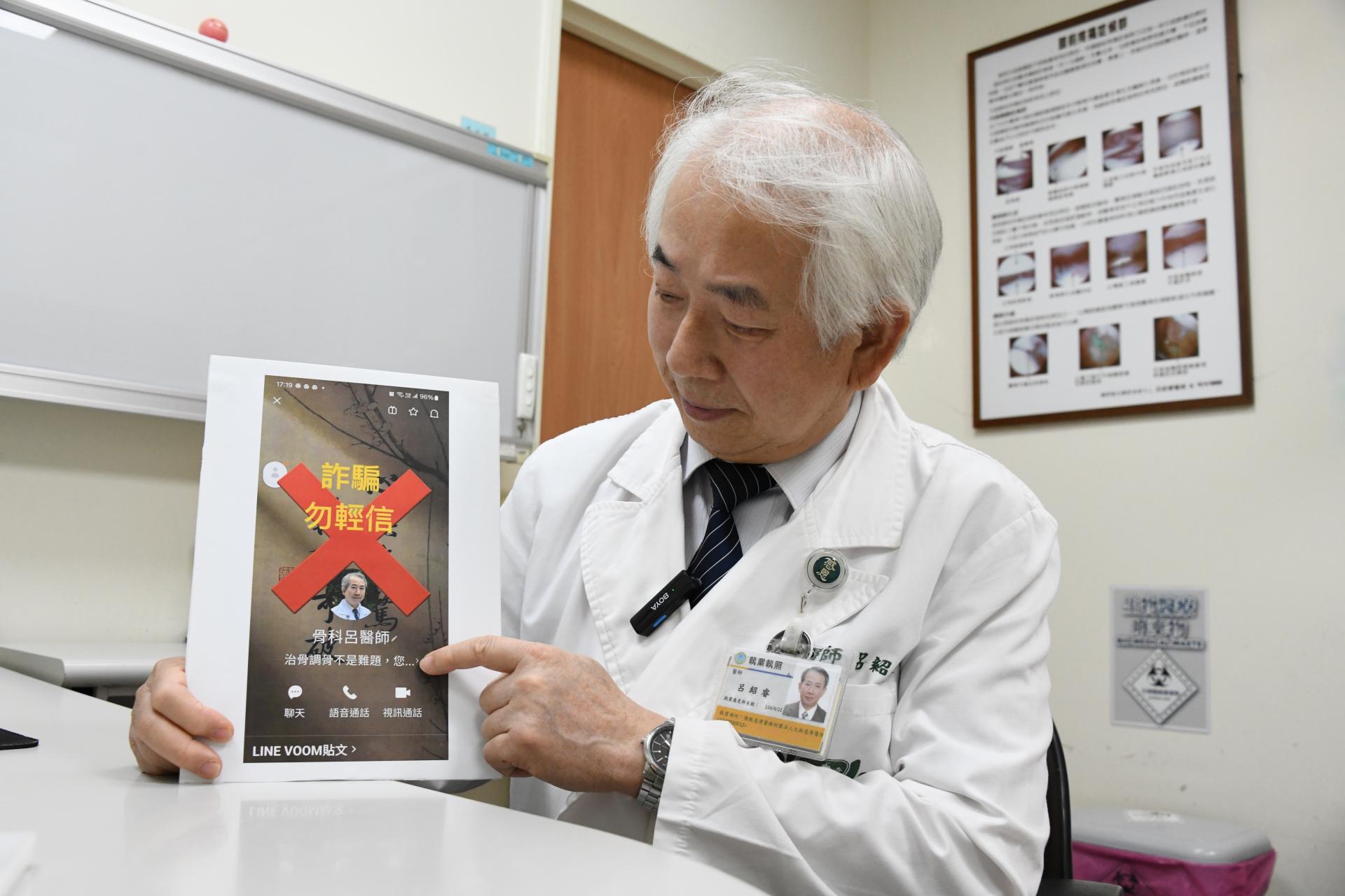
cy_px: 448
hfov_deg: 58.7
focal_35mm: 32
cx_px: 672
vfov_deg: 41.1
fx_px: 1195
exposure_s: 1/200
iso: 3200
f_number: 7.1
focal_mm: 32
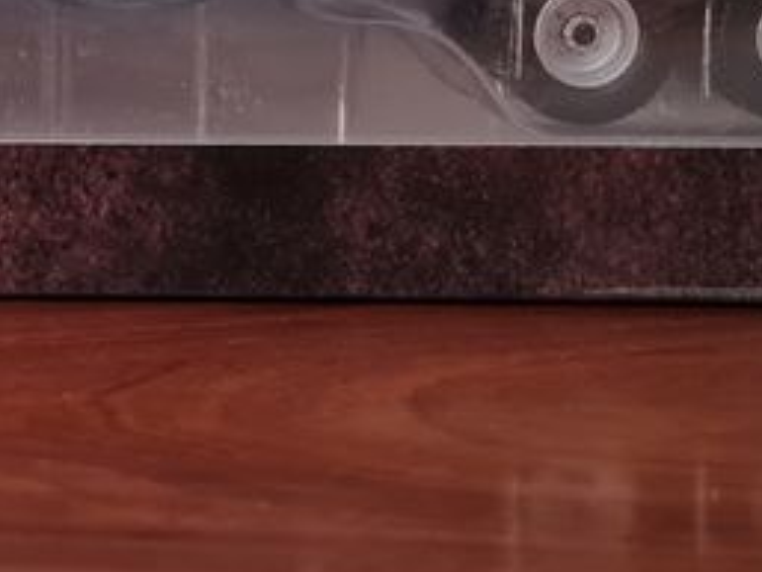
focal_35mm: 101
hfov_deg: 18.8
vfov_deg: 14.3
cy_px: -89
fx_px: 2224
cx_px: -44
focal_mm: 5.4
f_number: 1.8
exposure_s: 1/33
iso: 200
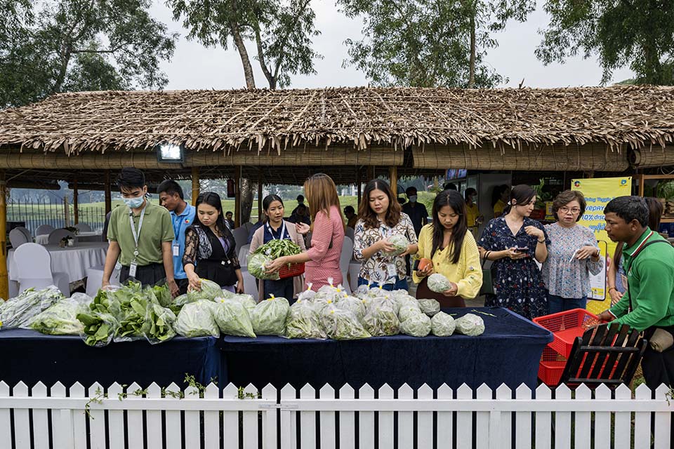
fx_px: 449
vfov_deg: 53.1
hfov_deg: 73.7
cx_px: 337
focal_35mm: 24
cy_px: 224
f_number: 6.3
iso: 320
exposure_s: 1/250
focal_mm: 24
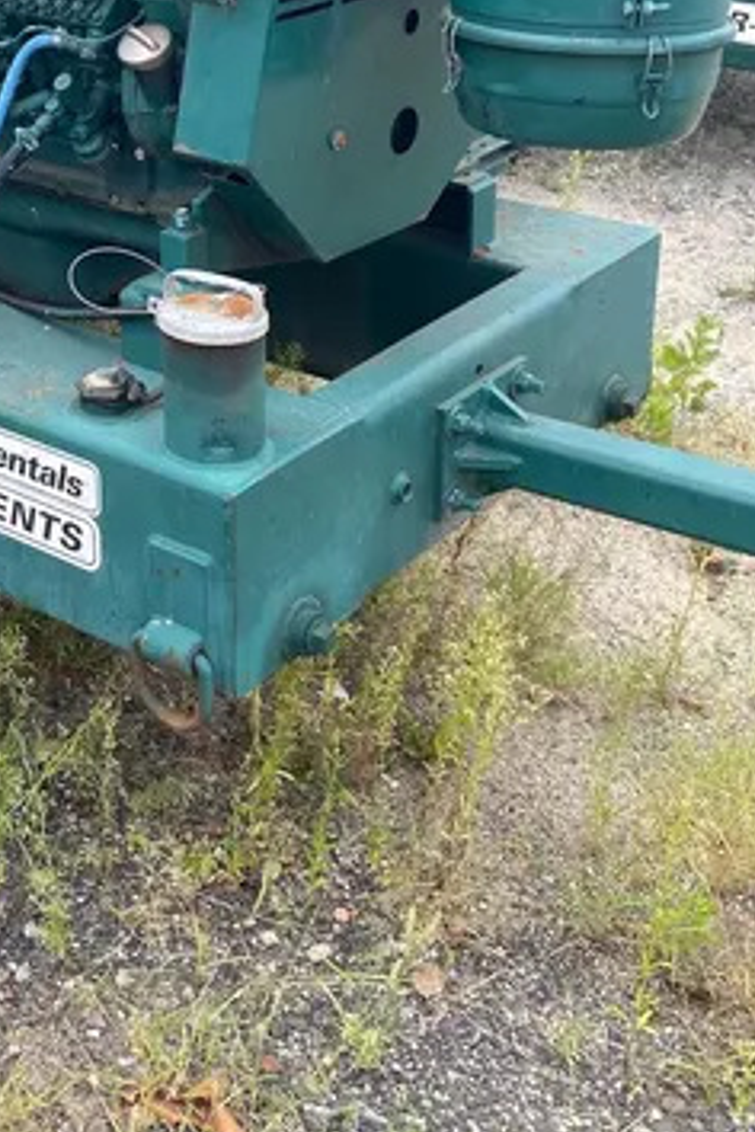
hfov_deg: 22.9
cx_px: -61
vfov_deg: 34.6
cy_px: 232
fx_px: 1762
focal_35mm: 56
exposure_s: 1/188
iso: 32
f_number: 1.8
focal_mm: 4.25
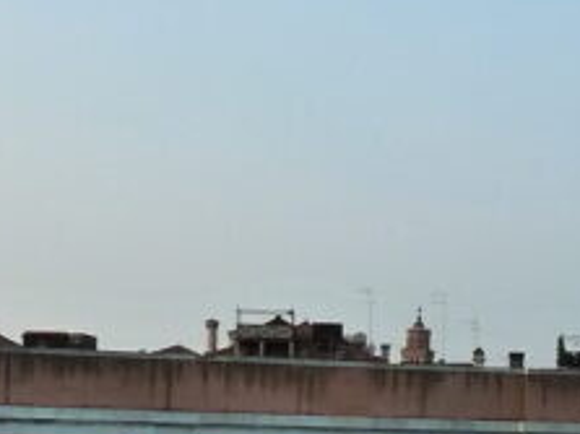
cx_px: 845
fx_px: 1926
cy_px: 470
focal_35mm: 115
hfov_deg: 15.9
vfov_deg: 12.7
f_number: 4
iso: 200
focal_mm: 4.1
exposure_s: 1/200
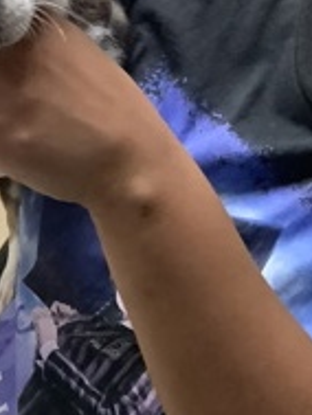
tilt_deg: -23.8
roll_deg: -7.0
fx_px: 828
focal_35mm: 69
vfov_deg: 26.1
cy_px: -33
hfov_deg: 20.4
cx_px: -30
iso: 400
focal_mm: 3.3
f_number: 2.4
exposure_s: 1/60
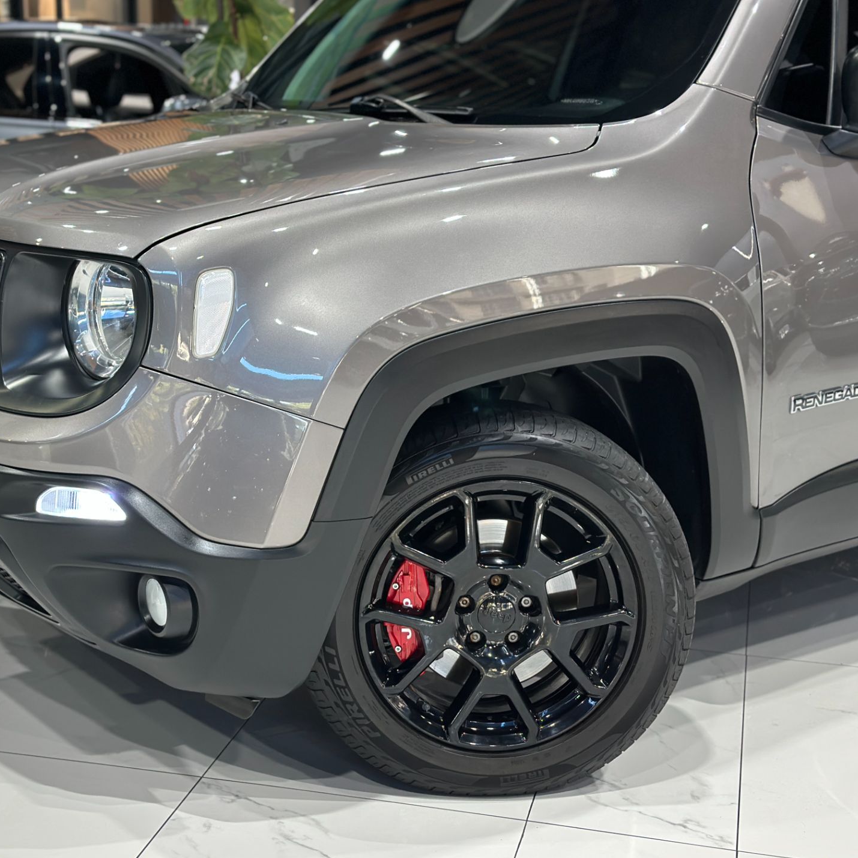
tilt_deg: -13.5
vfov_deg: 30.0
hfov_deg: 29.9
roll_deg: +0.2
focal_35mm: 57
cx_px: 302
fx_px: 1598
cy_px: 432
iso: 160
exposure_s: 1/56
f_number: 1.78
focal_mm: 6.86
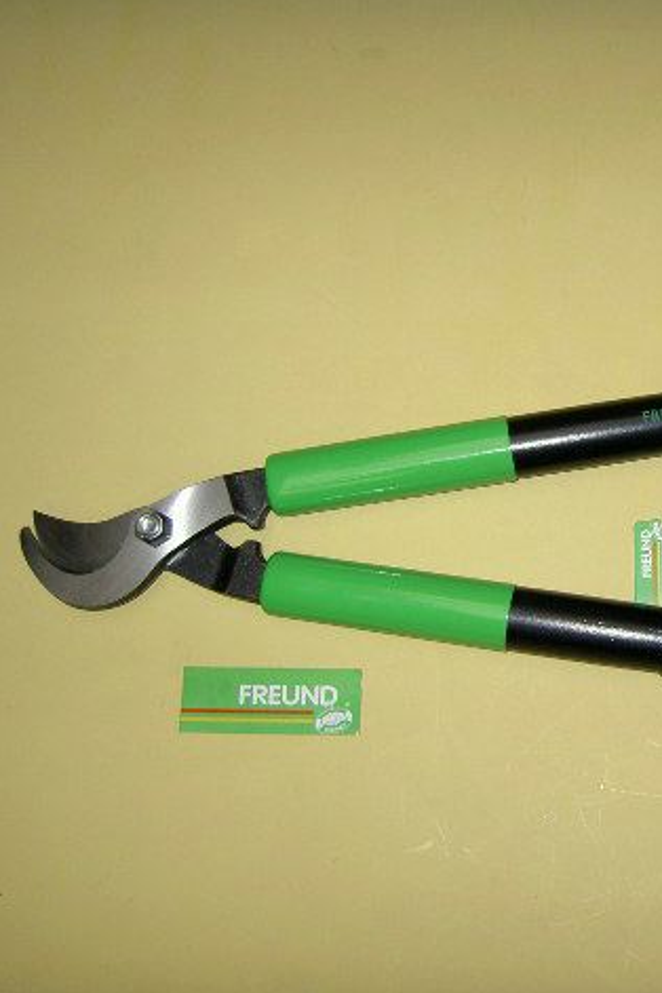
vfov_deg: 41.1
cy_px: 489
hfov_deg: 26.5
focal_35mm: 48
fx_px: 1324
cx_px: 673
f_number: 2.8
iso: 100
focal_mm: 5.6
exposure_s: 1/60
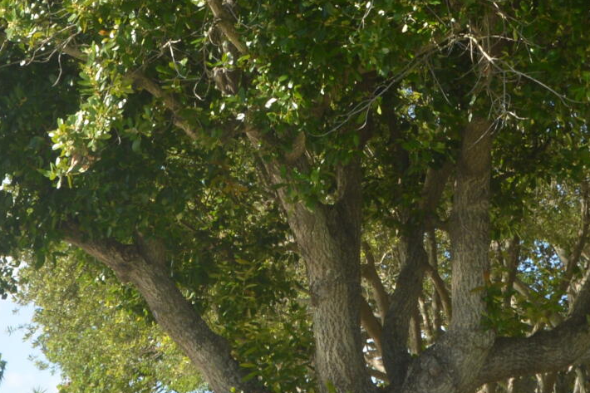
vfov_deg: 11.9
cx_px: 325
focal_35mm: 114
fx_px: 1868
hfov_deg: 17.9
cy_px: 28
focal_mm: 18
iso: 100
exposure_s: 1/200
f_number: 8
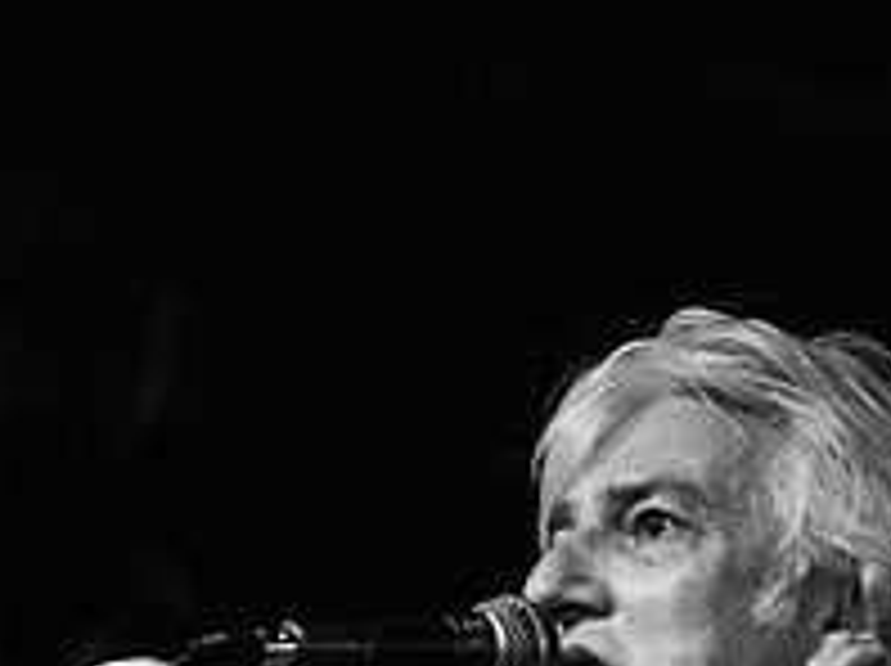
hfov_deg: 5.8
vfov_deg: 4.3
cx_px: 783
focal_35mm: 341
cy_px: 625
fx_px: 8767
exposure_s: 1/50
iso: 3200
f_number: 3.2
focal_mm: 95
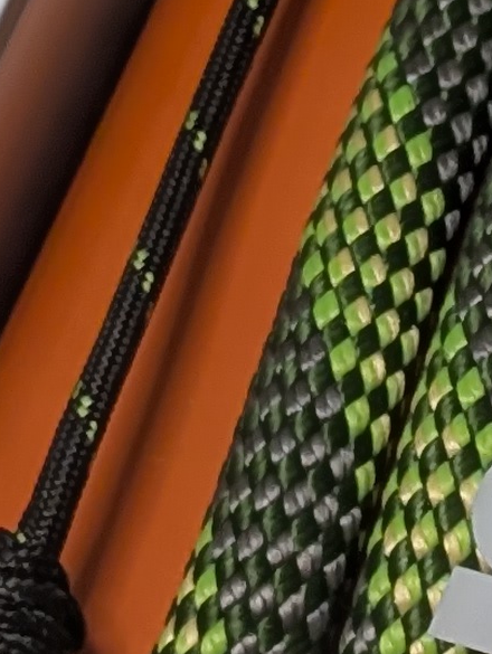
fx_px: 6469
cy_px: 238
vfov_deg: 5.8
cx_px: 692
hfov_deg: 4.3
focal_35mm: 342
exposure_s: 1/25
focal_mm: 6.9
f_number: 1.68
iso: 106
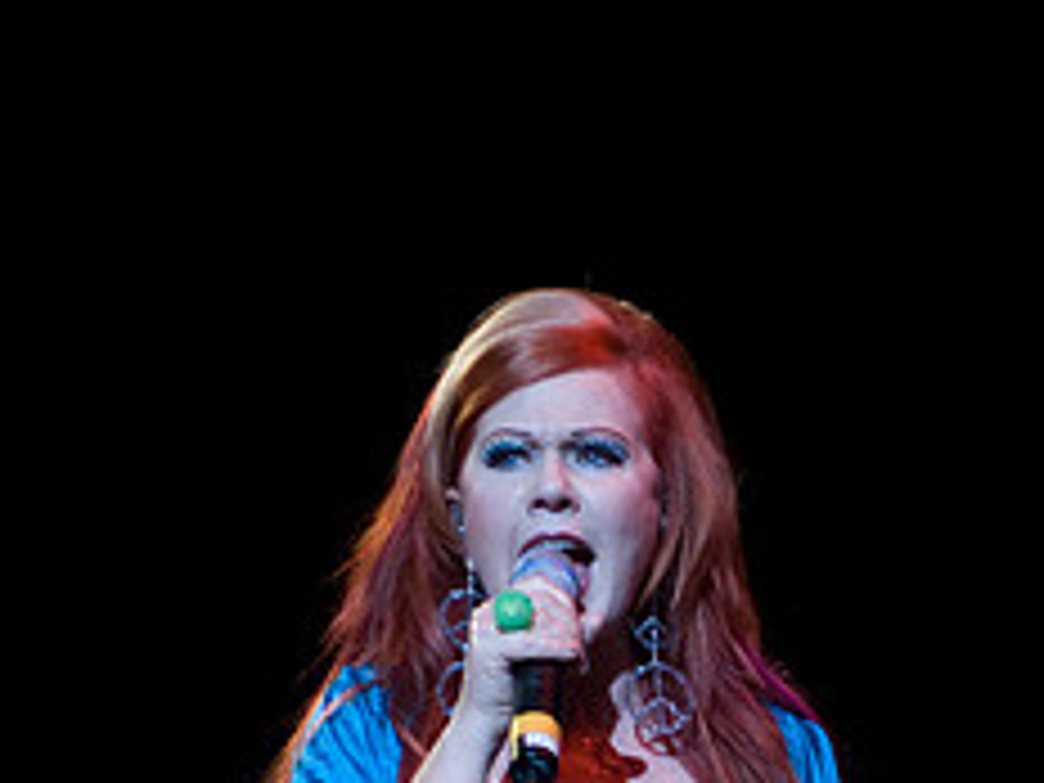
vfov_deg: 7.5
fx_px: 5911
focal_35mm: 196
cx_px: 648
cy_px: 940
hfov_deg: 10.1
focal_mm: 70
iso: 800
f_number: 3.5
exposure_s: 1/200
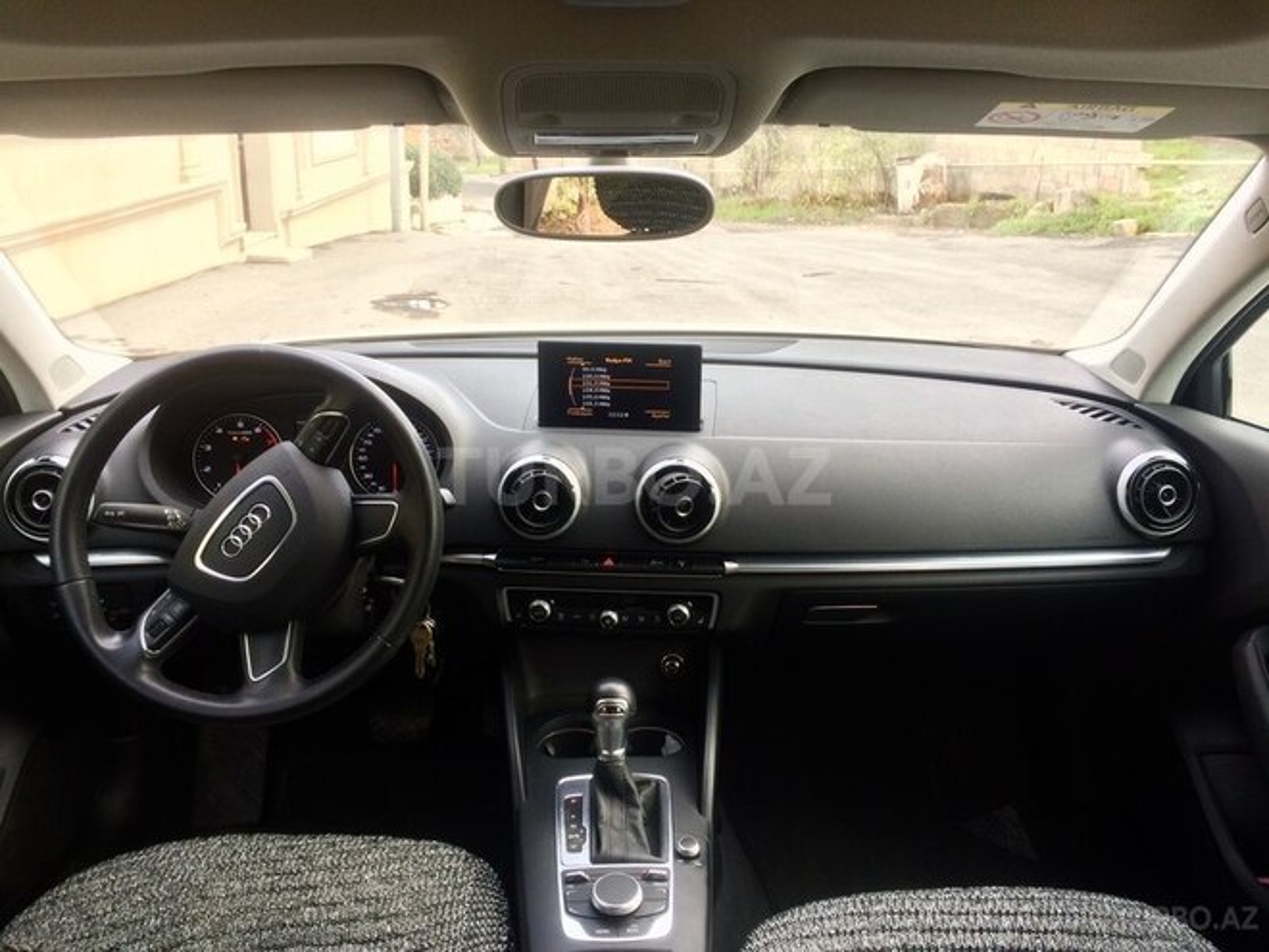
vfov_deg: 48.2
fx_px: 1063
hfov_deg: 61.7
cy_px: 476
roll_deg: -2.0
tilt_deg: -19.8
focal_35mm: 29
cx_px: 634
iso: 64
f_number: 2.2
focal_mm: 4.15
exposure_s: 1/100
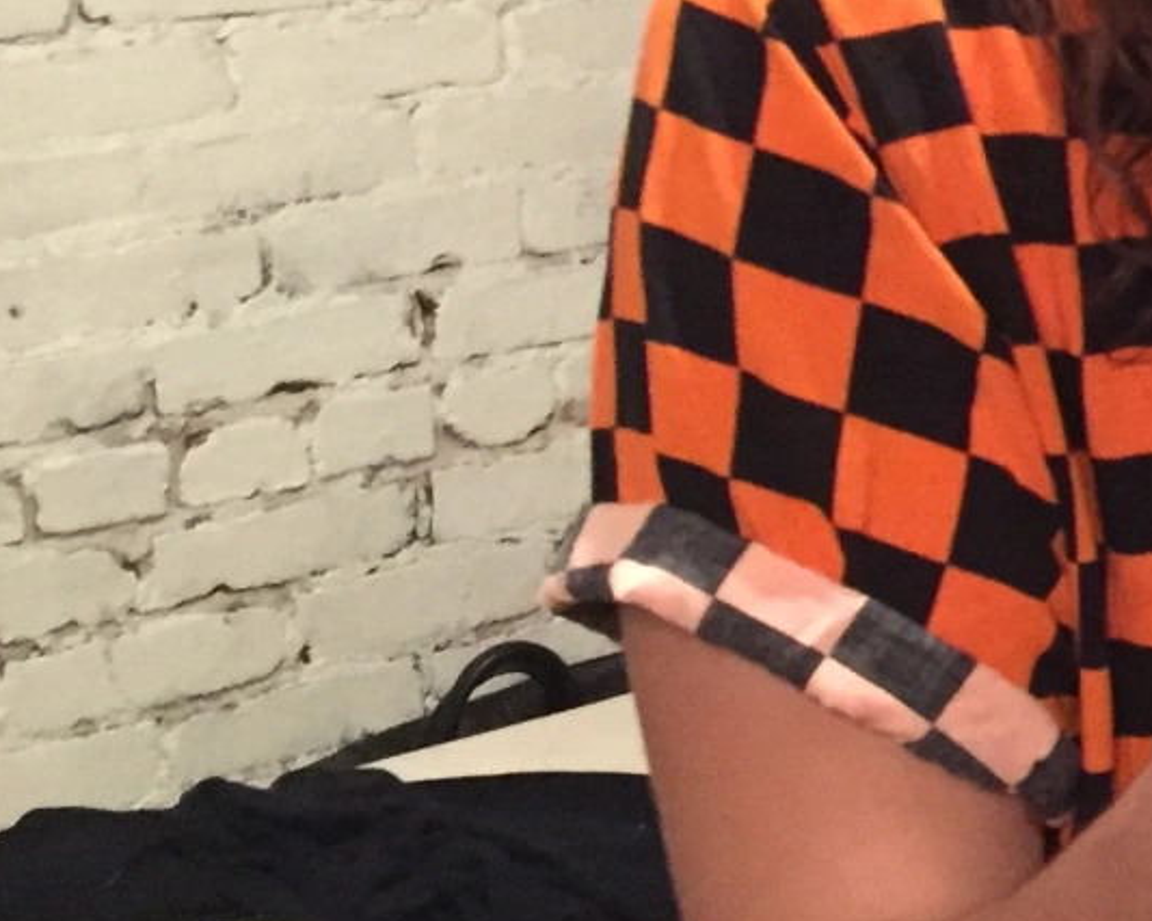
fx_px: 3476
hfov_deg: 16.0
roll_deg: -0.9
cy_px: -19
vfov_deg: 14.8
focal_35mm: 102
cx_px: 2066
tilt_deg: -8.0
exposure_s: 1/15
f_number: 2.2
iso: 640
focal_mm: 4.15
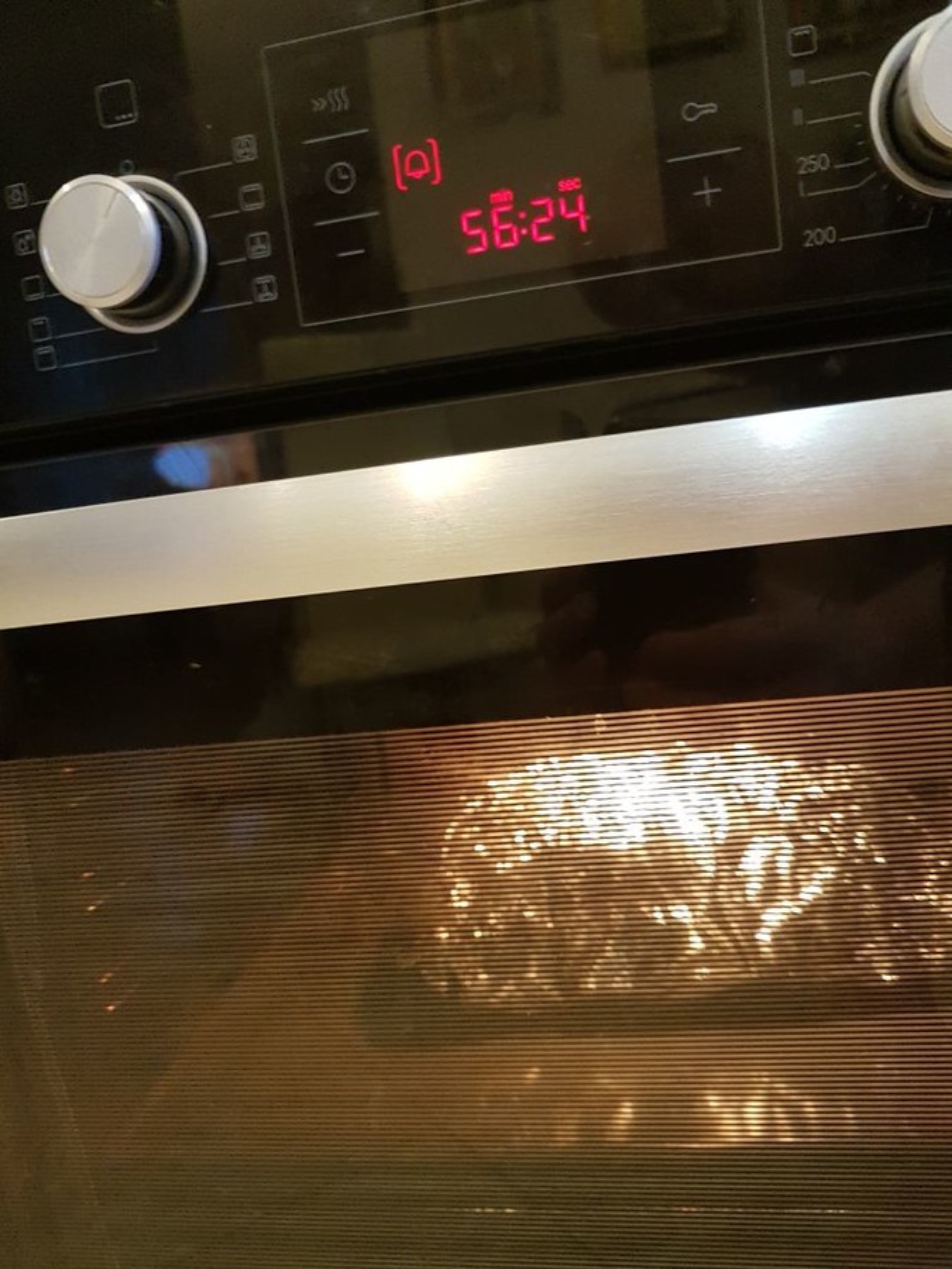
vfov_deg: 67.3
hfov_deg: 53.1
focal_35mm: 26
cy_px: 634
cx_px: 476
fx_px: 953
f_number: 1.7
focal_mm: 4.2
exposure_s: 1/25
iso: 250
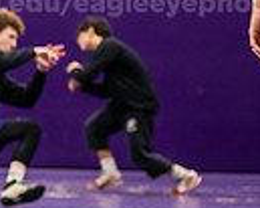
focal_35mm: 296
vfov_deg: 5.2
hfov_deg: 6.3
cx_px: -274
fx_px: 2276
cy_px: 45
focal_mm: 70
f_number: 3.2
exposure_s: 1/200
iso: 1600
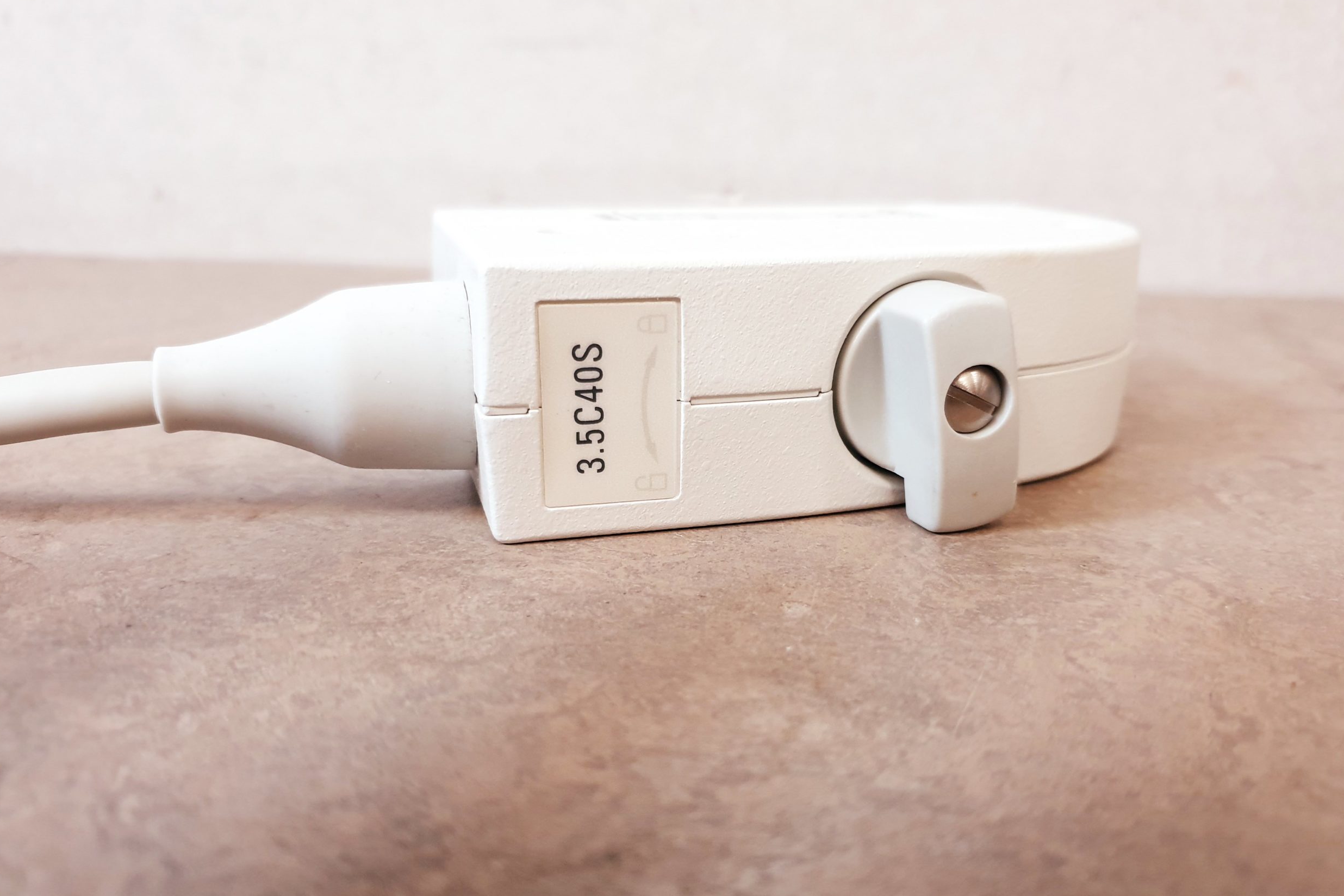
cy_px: 518
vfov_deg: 46.2
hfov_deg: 65.5
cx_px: 689
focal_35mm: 28
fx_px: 1045
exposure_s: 1/50
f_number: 1.5
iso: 250
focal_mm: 4.3
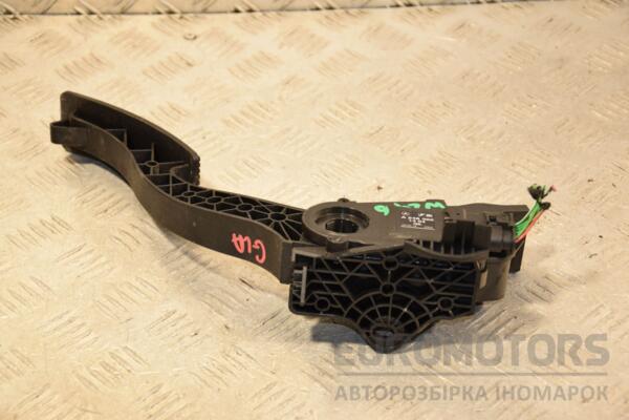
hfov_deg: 26.0
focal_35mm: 78
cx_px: 314
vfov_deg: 17.5
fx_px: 1363
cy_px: 210
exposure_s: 1/160
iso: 800
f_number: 5
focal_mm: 52
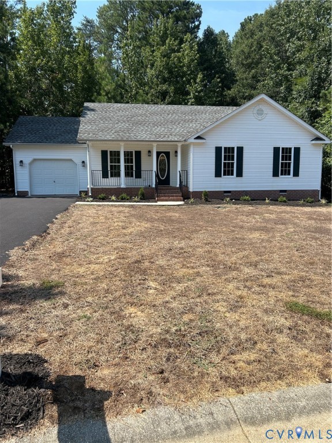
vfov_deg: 67.3
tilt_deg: -7.3
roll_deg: +0.0
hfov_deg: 53.1
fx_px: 332
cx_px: 166
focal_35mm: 26
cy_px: 222
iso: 50
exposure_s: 1/2841
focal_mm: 5.7
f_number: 1.5
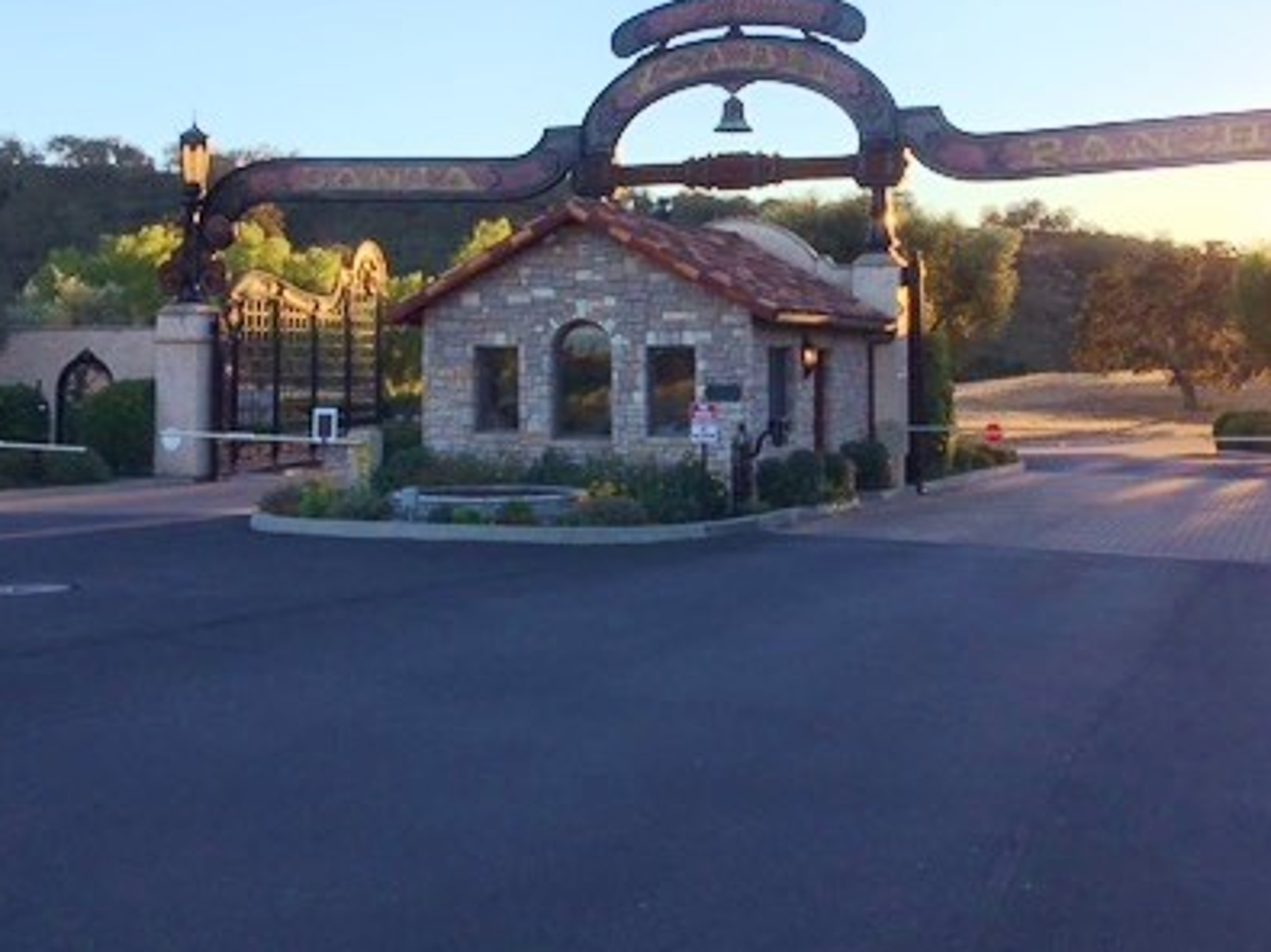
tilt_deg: +3.8
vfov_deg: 30.5
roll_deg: +1.0
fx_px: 1725
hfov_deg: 40.4
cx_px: 660
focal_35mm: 47
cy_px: 289
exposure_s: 1/785
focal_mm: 4.15
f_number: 2.2
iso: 25
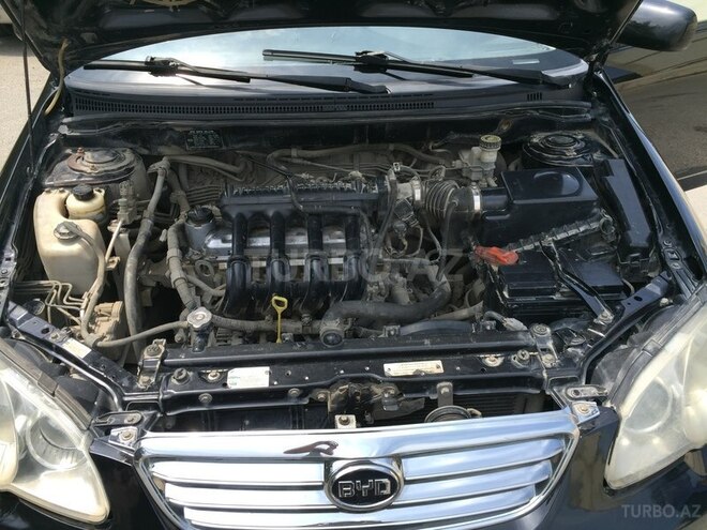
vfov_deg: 48.2
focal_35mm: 29
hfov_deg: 61.7
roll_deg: -2.4
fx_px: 592
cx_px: 354
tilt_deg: -32.8
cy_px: 265
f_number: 2.2
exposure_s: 1/964
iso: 32
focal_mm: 4.15
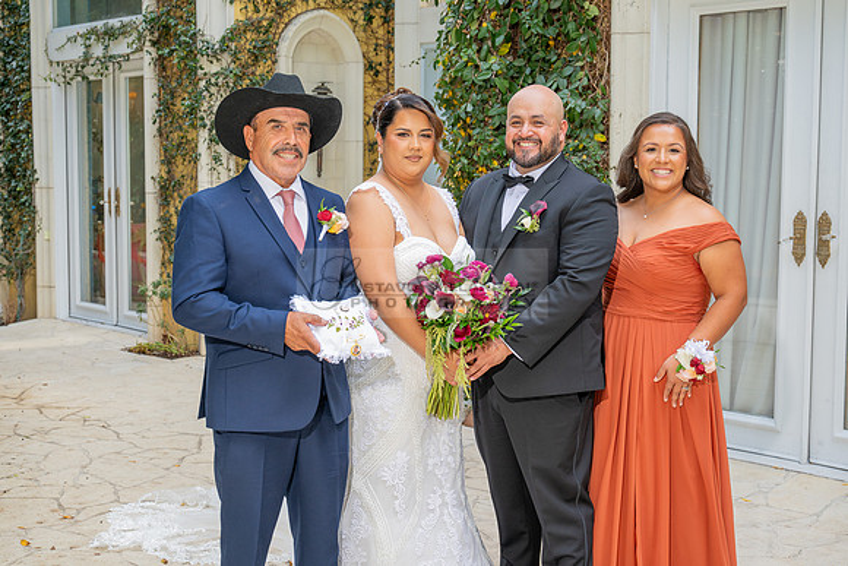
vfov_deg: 25.5
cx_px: 424
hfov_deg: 37.5
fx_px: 1249
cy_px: 283
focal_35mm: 53
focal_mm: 53
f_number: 5.6
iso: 200
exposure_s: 1/200
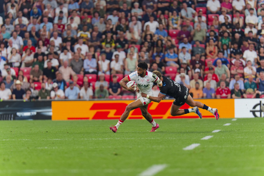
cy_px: 88
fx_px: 3299
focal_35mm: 450
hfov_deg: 4.6
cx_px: 132
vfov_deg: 3.1
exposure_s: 1/1250
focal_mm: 300
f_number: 2.8
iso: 1000
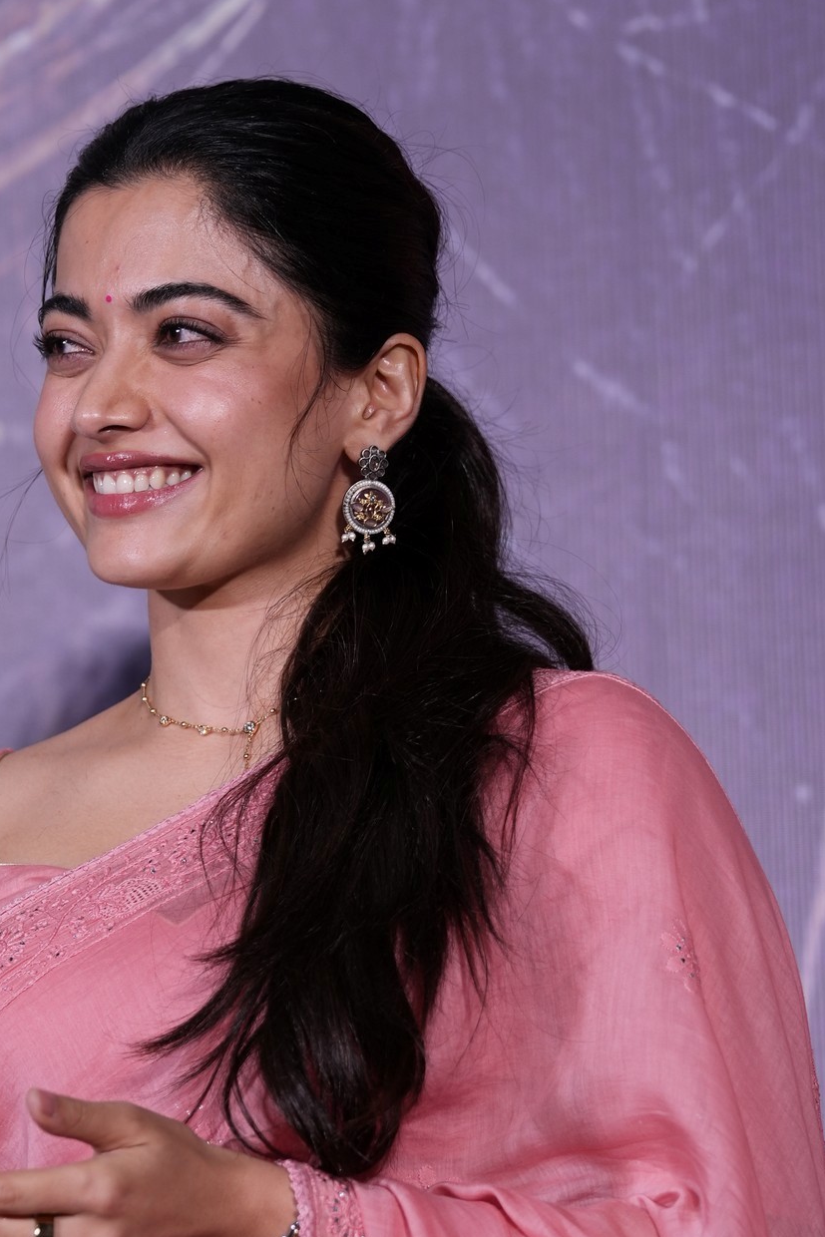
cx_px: 260
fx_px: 8831
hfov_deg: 5.3
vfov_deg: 8.0
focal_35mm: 257
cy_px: 830
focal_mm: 125
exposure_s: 1/60
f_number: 3.5
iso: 250
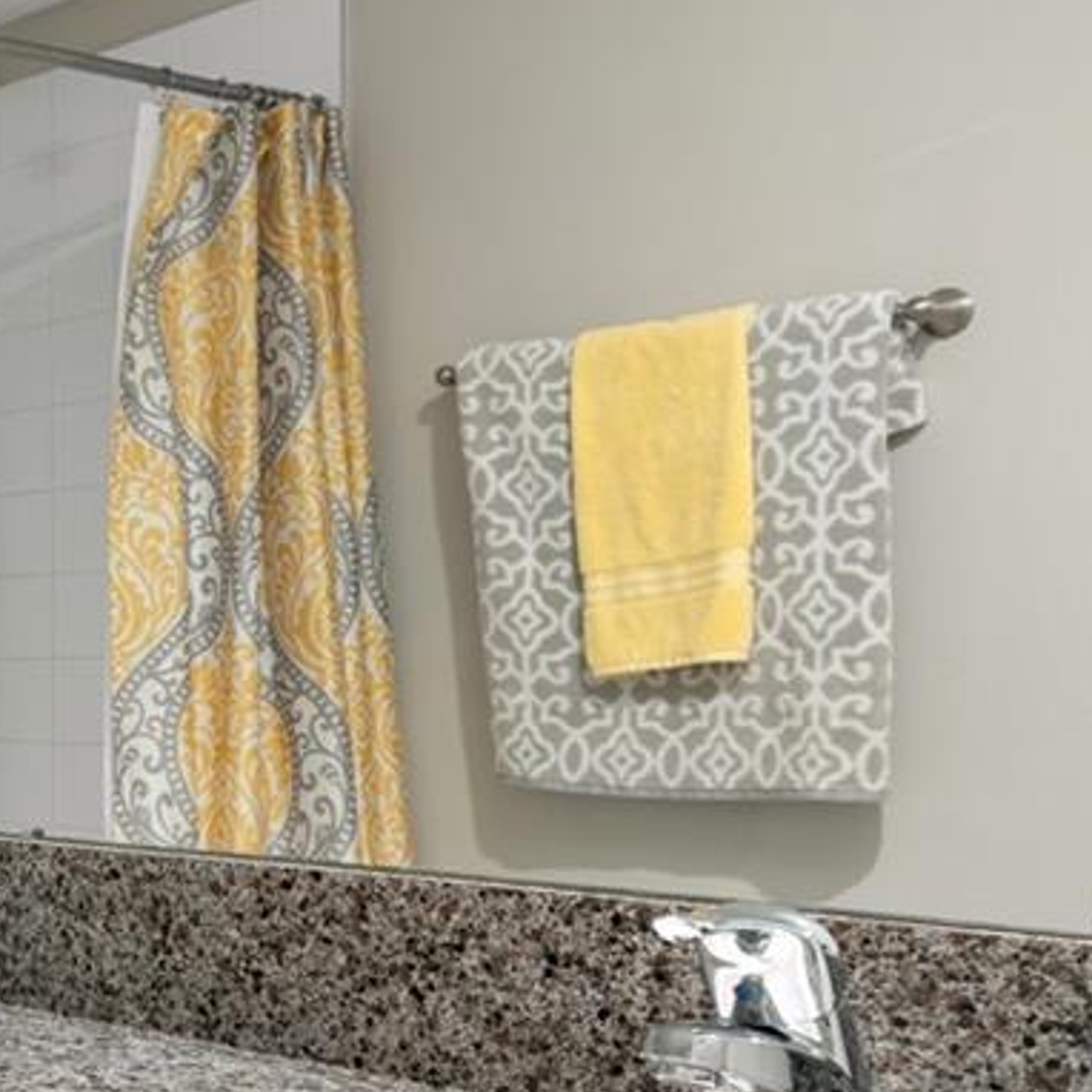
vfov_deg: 29.9
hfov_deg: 23.8
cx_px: -543
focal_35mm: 57
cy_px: 672
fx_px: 2034
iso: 250
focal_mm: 16
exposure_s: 4
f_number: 9
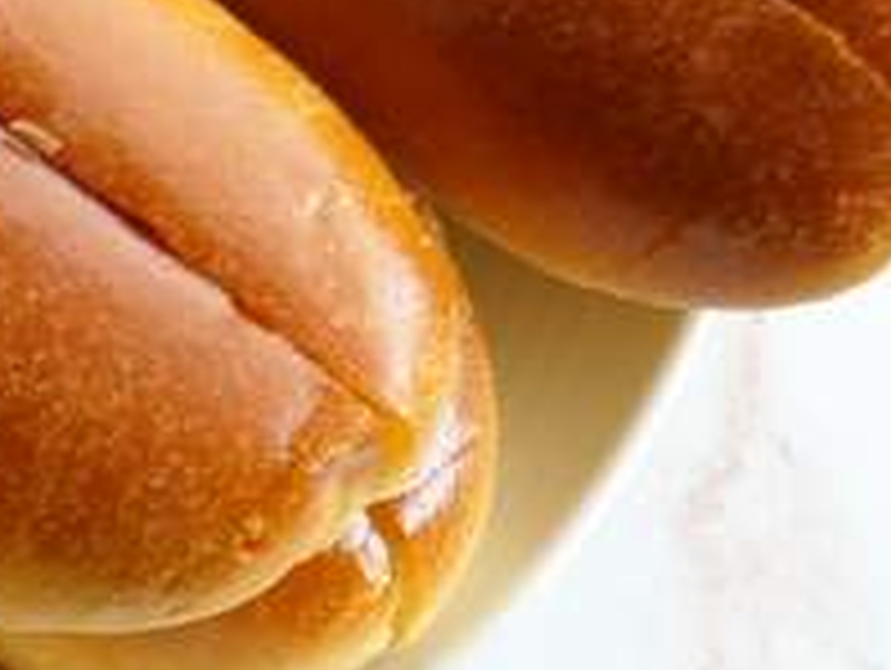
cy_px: 1558
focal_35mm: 206
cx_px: -1688
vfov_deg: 6.9
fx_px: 5309
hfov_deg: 8.3
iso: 200
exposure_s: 1/60
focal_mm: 17
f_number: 3.1
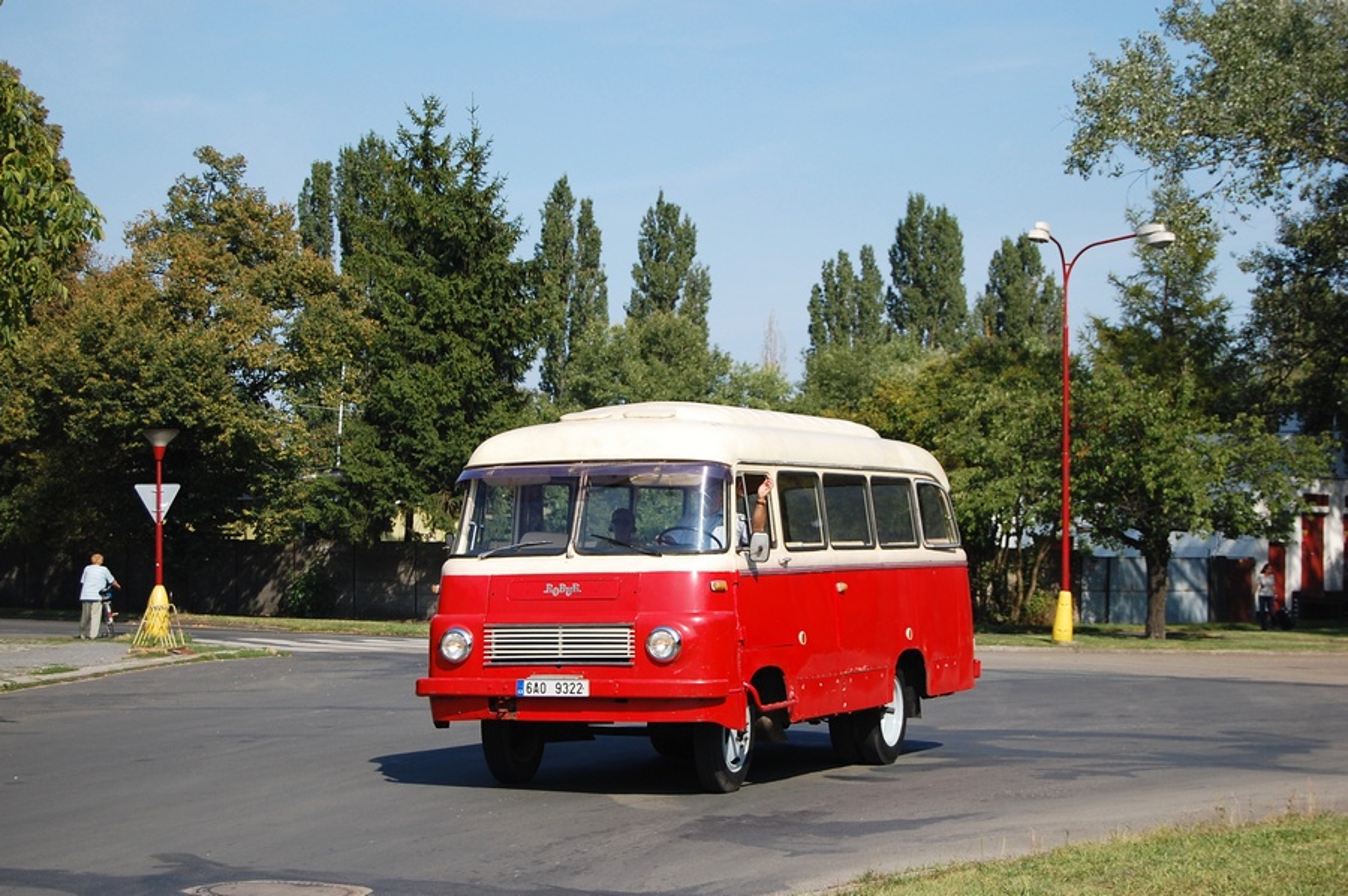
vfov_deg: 18.1
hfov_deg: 27.0
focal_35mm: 75
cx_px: 674
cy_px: 448
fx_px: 2805
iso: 220
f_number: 5.6
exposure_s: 1/1000
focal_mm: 50
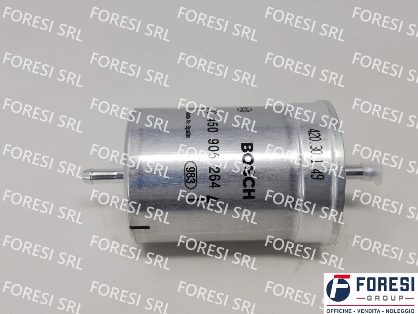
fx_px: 483
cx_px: 209
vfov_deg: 36.0
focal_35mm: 40
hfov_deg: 46.8
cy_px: 157
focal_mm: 3.81
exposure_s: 1/131
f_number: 2.2
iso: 50
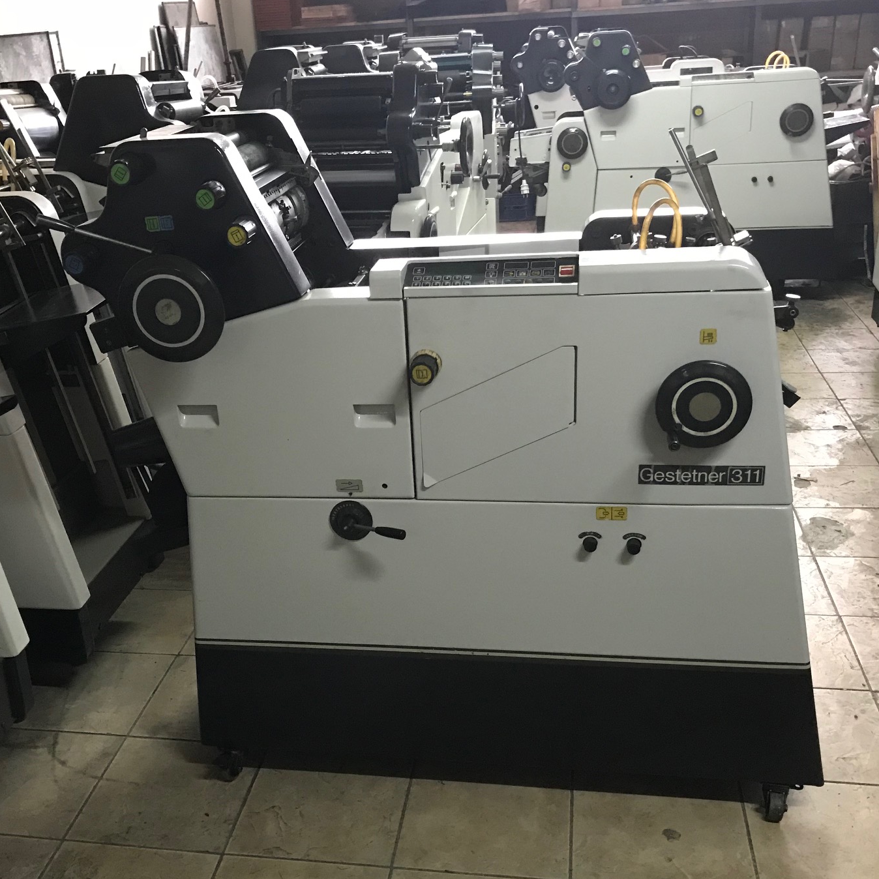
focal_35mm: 37
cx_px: 383
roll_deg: +2.9
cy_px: 468
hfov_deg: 44.8
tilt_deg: -21.2
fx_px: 1063
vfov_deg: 44.9
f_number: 1.8
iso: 100
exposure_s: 1/14
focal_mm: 3.99
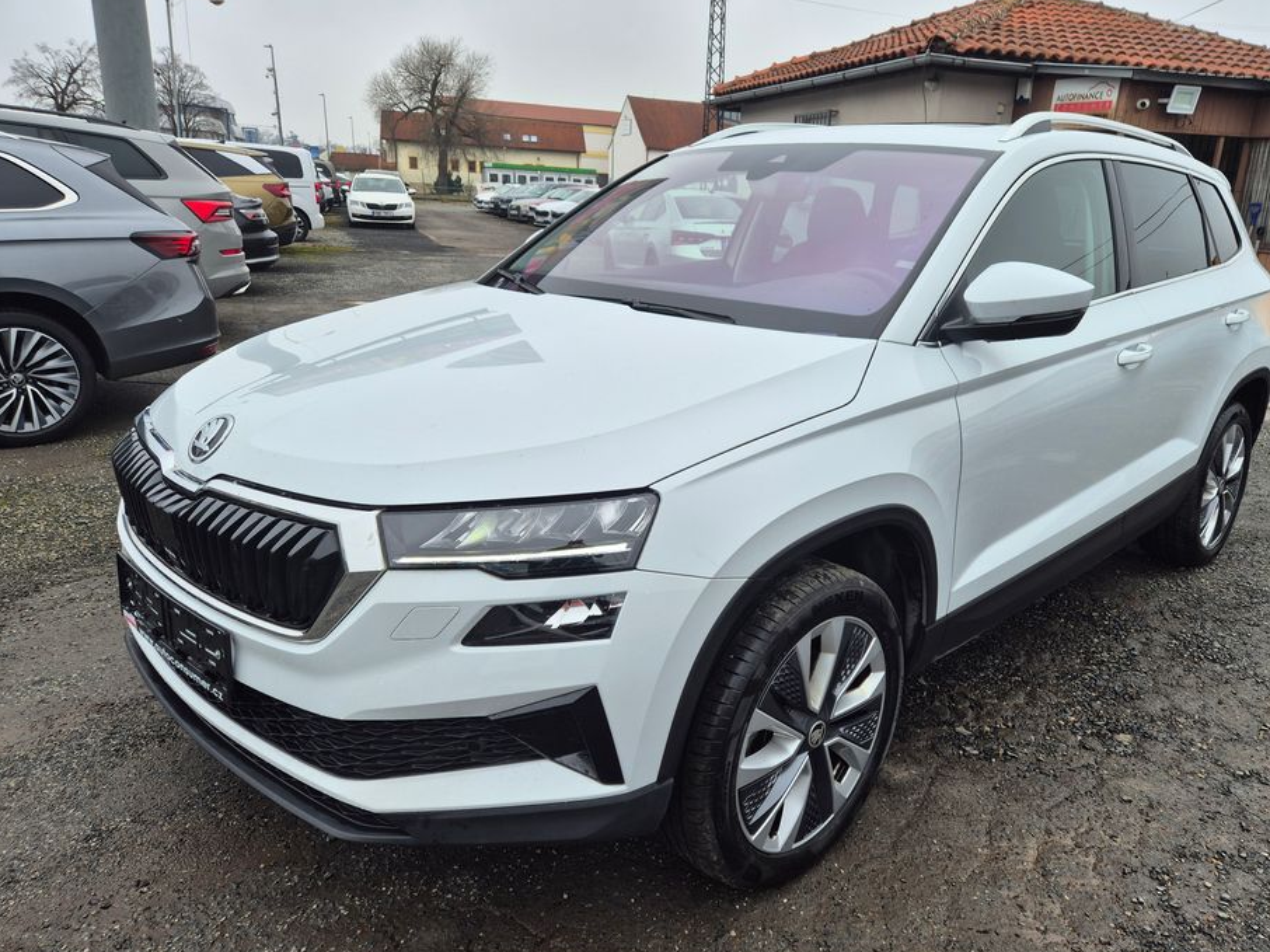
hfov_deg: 67.1
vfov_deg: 53.0
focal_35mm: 26
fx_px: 954
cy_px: 494
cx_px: 711
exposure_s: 1/364
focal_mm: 5.4
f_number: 1.8
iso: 25
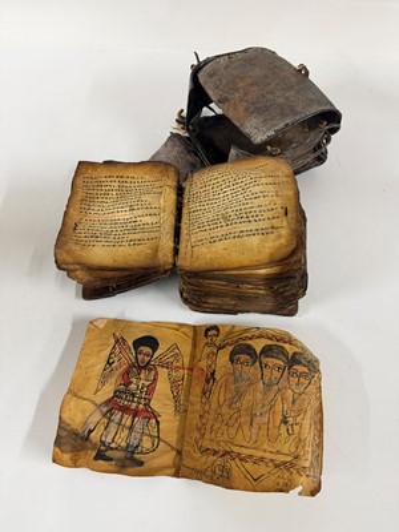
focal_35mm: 24
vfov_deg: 71.6
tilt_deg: -60.8
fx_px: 369
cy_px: 266
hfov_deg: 56.8
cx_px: 200
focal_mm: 6.76
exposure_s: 1/50
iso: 250
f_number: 1.78
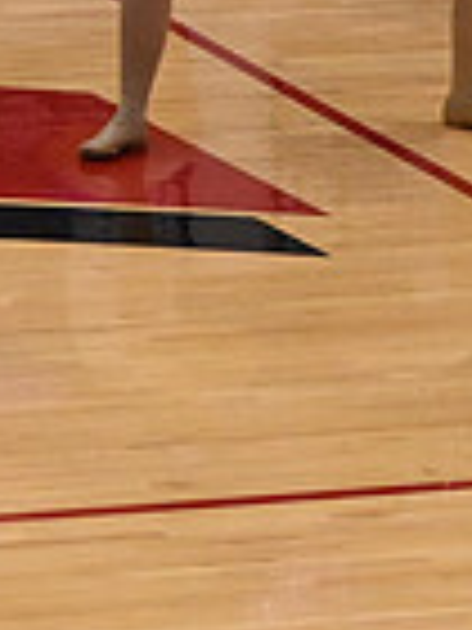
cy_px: -38
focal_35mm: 417
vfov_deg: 4.7
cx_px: -764
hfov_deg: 3.5
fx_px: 7581
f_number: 4
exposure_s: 1/400
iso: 6400
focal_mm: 70
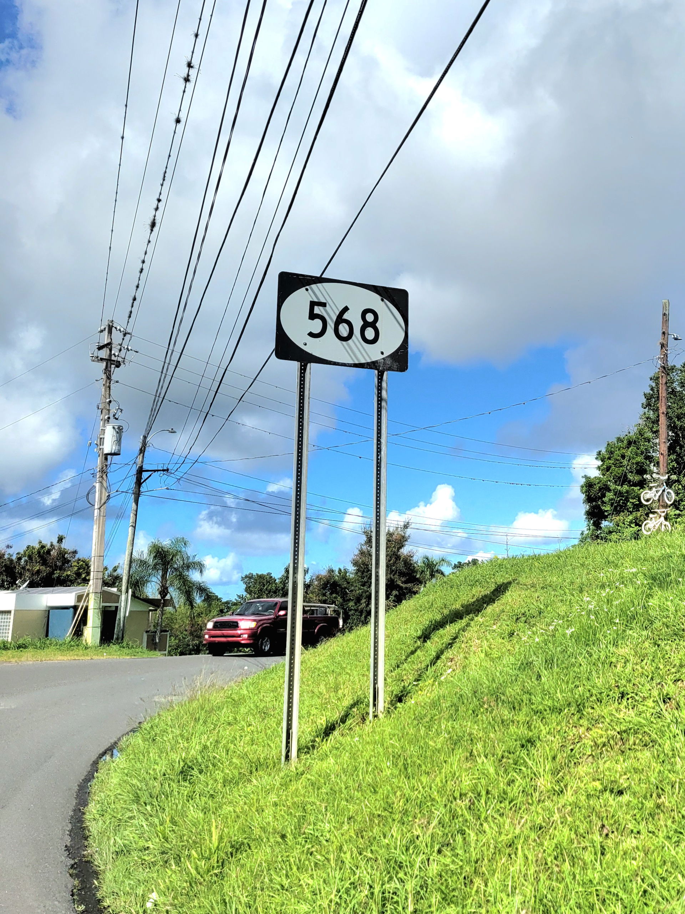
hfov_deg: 53.1
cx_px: 342
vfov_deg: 67.3
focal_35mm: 26
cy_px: 457
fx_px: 686
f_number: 1.8
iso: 40
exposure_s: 1/10000
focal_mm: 5.4
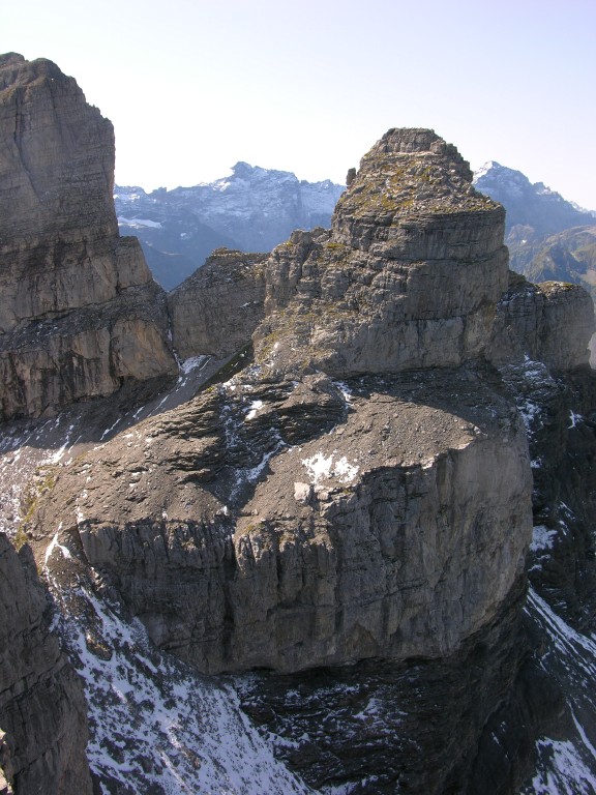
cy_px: 398
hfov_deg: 40.7
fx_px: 803
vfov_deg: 52.6
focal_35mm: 35
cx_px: 298
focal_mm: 8.9
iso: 50
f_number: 5
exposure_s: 1/164
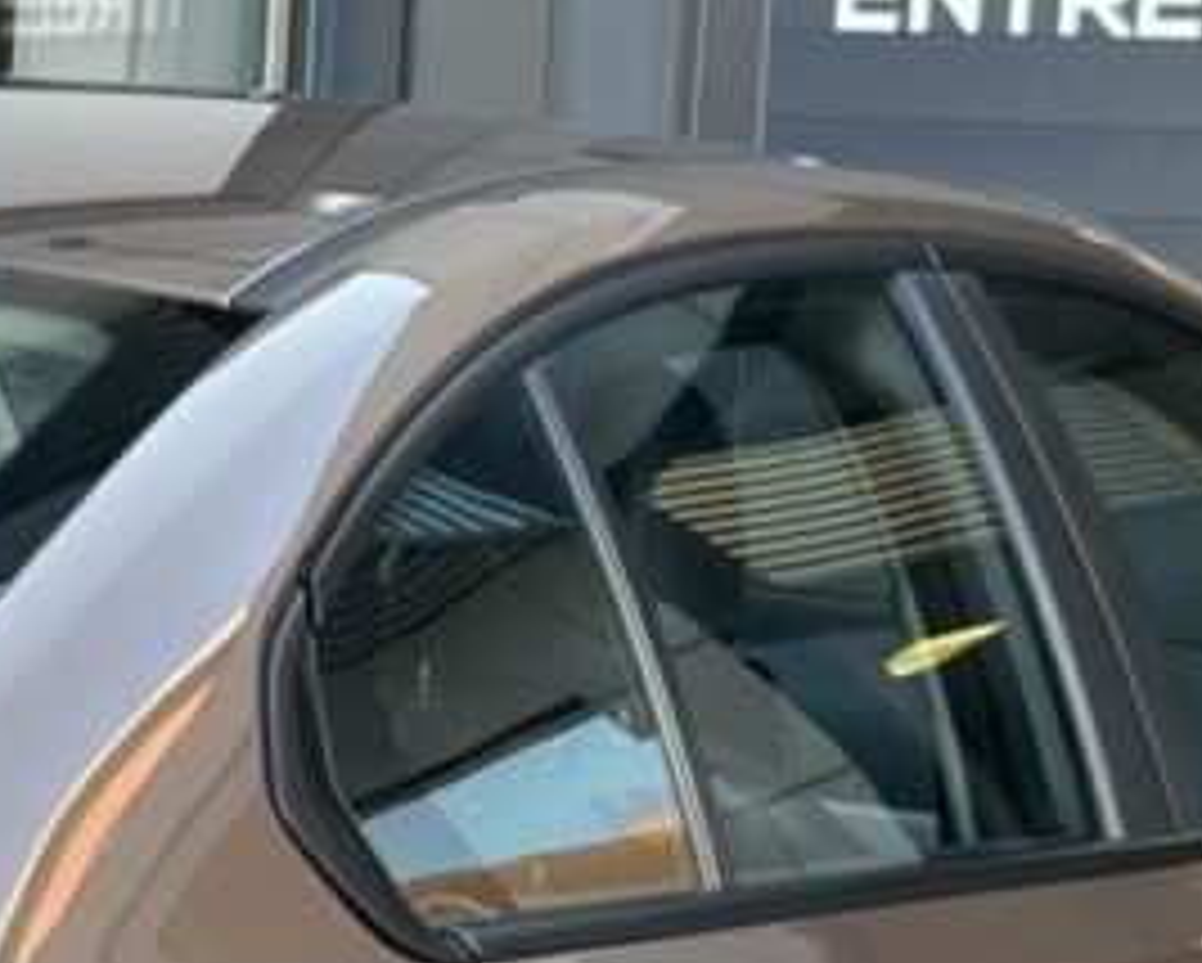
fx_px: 5198
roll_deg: -1.8
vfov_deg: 10.6
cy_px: 639
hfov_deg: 12.3
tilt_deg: -6.7
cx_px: -851
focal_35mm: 146
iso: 40
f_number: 1.6
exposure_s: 1/177
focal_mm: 5.1
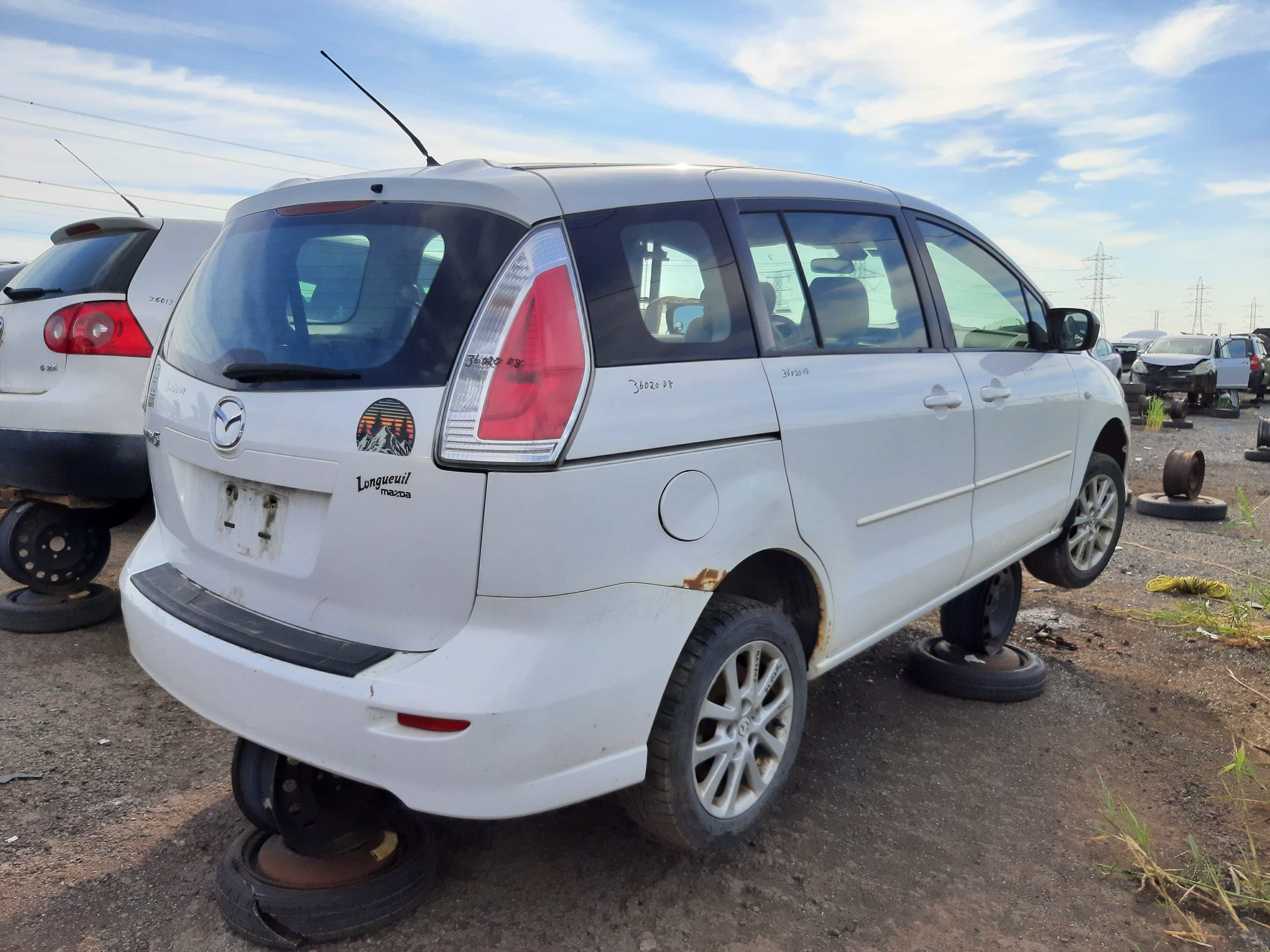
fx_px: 954
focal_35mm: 26
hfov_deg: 67.3
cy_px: 476
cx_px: 635
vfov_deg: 53.1
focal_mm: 3.92
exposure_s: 1/1629
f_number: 1.7
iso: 40
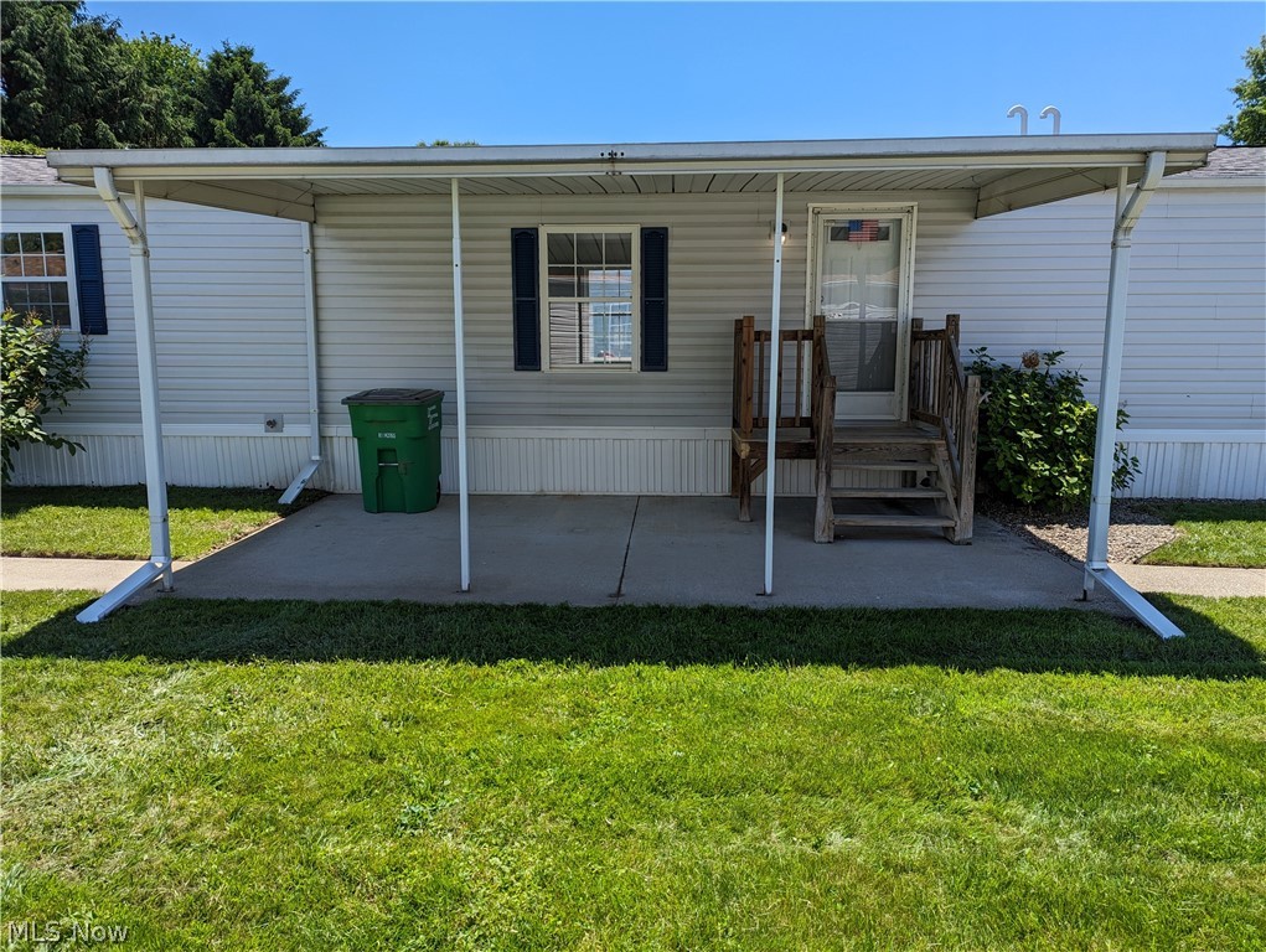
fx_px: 879
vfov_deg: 56.9
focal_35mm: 24
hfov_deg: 71.5
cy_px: 476
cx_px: 633
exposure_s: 1/1855
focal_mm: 6.81
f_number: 1.85
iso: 44
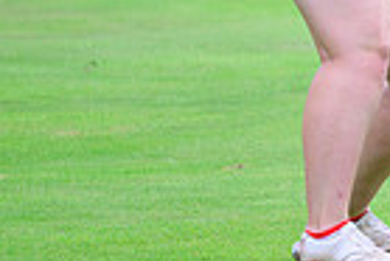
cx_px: 744
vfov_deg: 1.4
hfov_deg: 2.0
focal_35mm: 1003
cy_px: -130
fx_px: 10877
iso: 1250
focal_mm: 240
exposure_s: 1/2000
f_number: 5
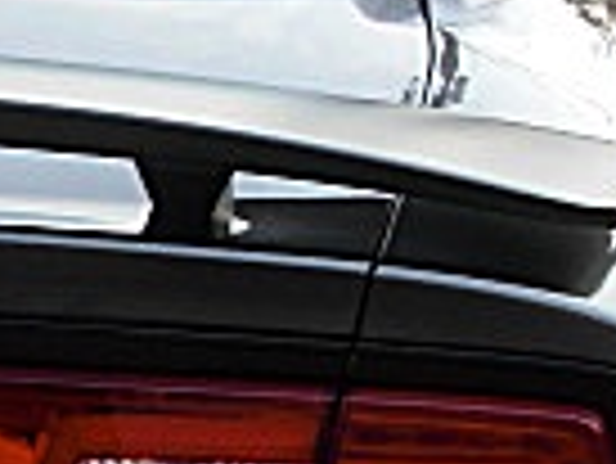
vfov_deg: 8.8
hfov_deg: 11.2
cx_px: -333
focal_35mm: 168
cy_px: 288
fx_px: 2992
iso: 100
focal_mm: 6.3
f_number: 2.8
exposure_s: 1/80
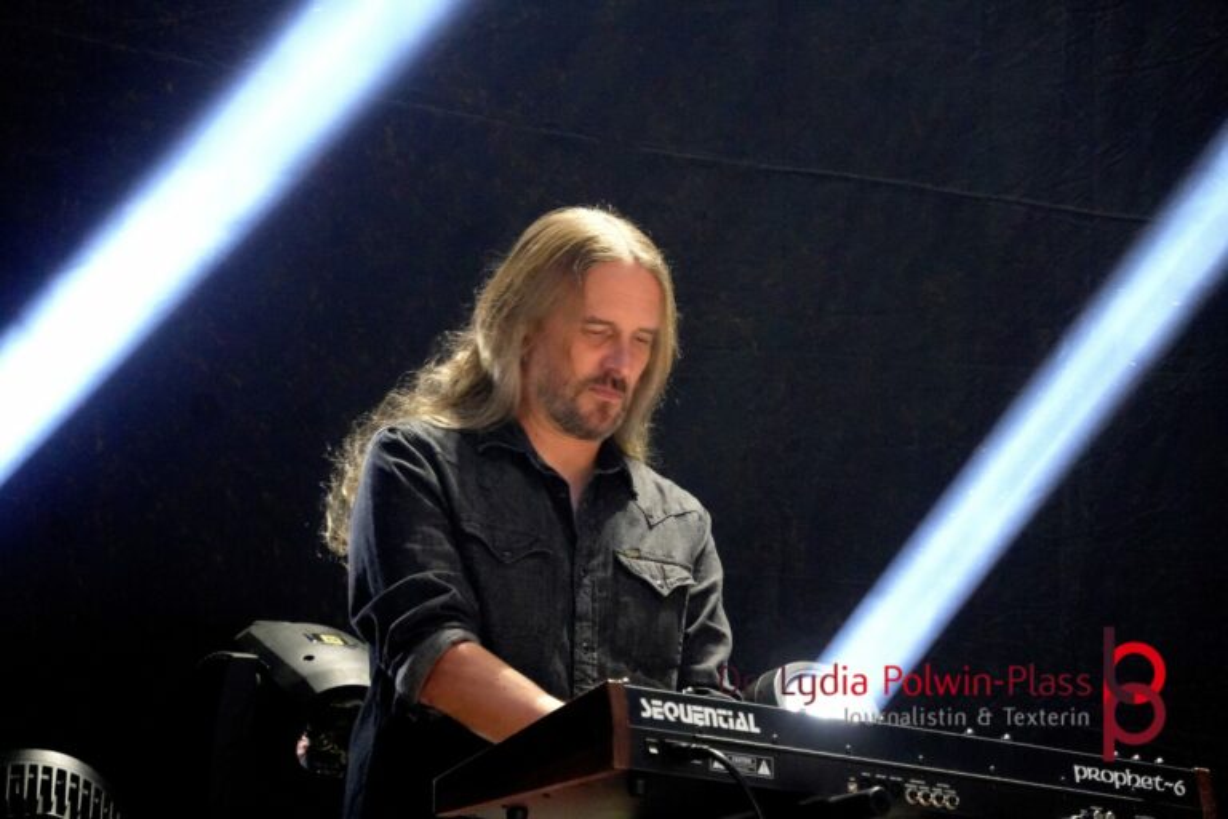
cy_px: 410
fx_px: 5730
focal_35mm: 168
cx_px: 614
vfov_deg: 8.2
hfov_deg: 12.2
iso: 6400
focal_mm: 112
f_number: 5.6
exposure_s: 1/25
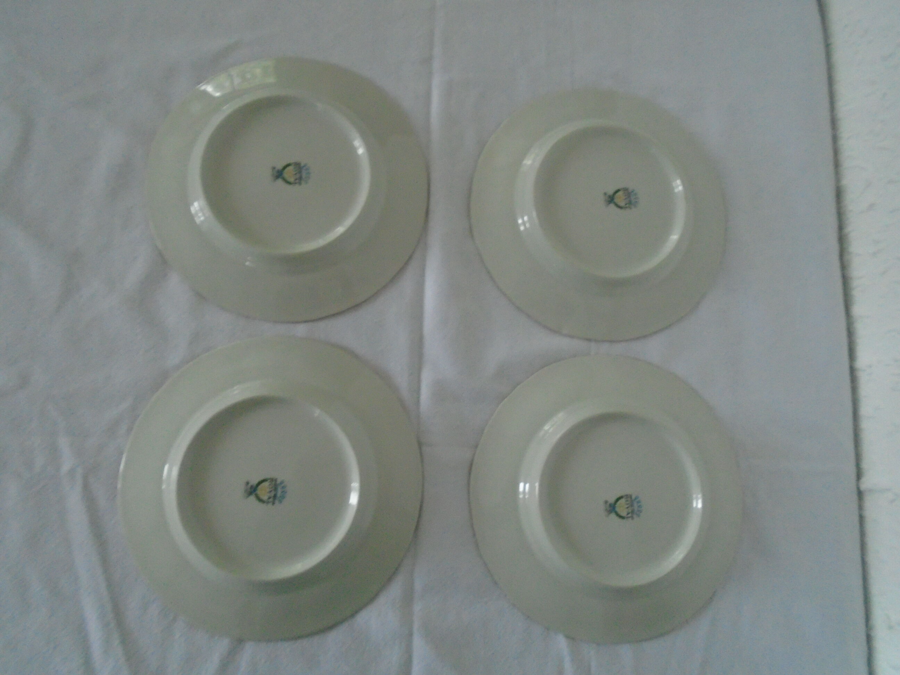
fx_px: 676
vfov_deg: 53.1
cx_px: 450
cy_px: 338
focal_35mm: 26
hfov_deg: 67.3
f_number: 3.2
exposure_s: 1/15
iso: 400
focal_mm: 4.6
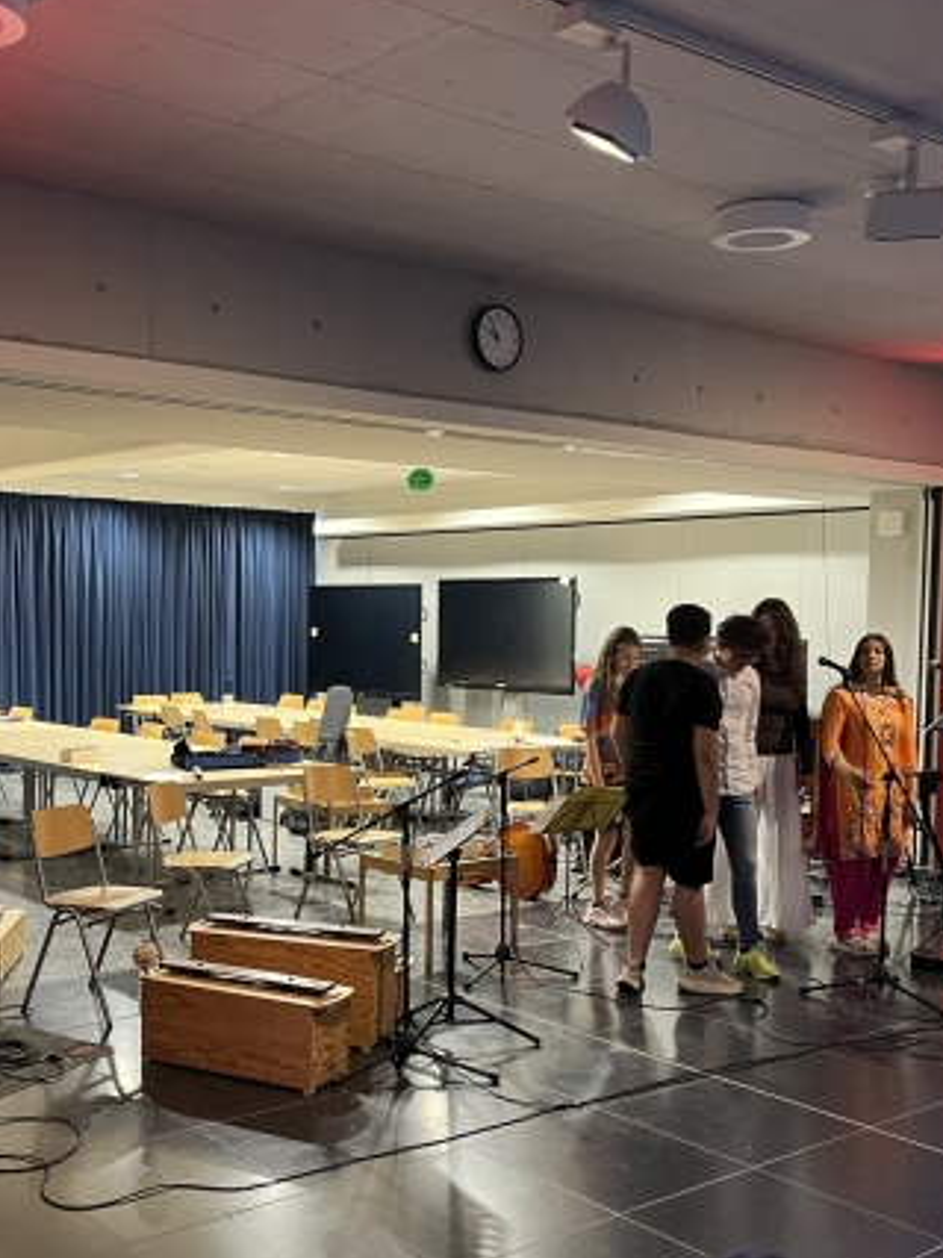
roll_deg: -0.7
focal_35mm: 39
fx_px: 1417
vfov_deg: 47.8
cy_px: 669
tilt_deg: -2.5
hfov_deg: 36.2
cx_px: 280
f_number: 1.6
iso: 400
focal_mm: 5.1
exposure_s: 1/33
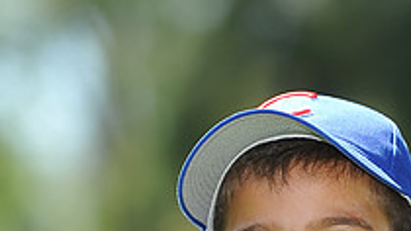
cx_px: 325
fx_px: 5186
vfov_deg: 2.5
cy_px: 370
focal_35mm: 476
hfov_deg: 4.5
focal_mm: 165
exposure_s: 1/640
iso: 200
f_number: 4.5
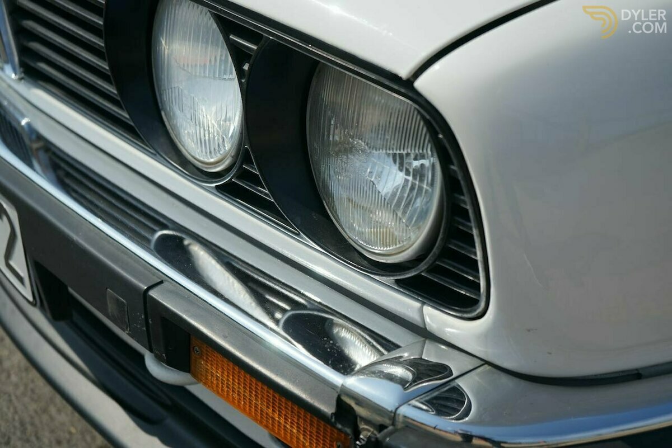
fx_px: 1008
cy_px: 224
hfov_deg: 36.9
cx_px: 336
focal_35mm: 54
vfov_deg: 25.1
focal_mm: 54
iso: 160
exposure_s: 1/1600
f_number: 5
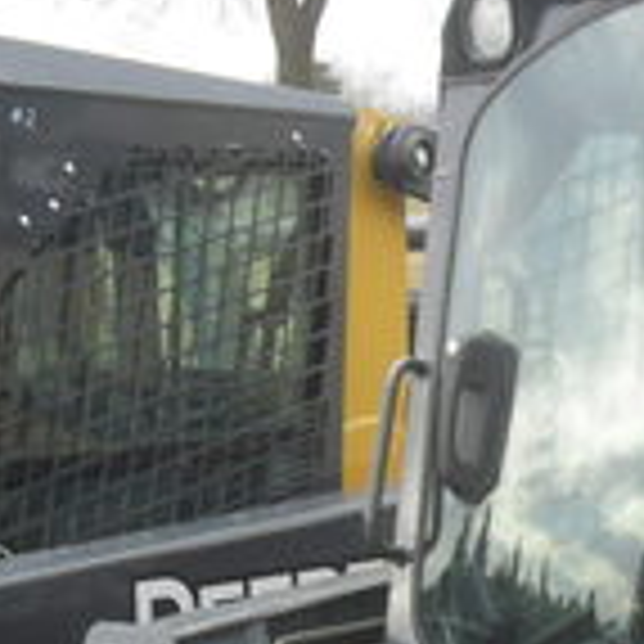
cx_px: 847
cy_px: 775
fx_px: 2484
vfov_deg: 14.3
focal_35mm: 118
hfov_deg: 14.2
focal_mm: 6.3
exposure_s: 1/125
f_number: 3.2
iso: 100
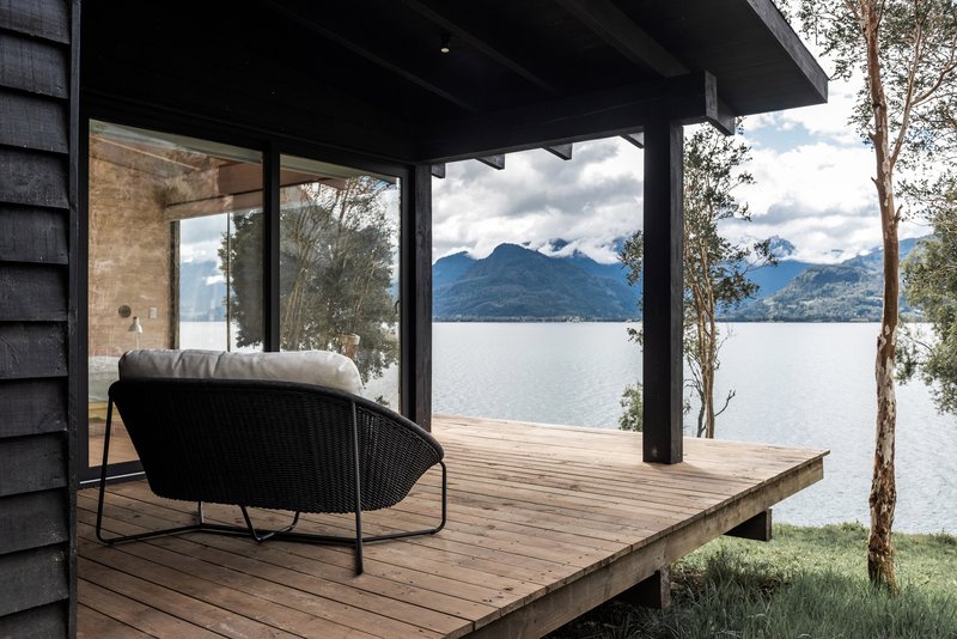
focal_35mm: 31
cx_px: 478
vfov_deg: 42.4
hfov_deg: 60.3
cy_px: 320
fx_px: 824
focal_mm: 31
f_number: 6.3
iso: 320
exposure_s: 1/200
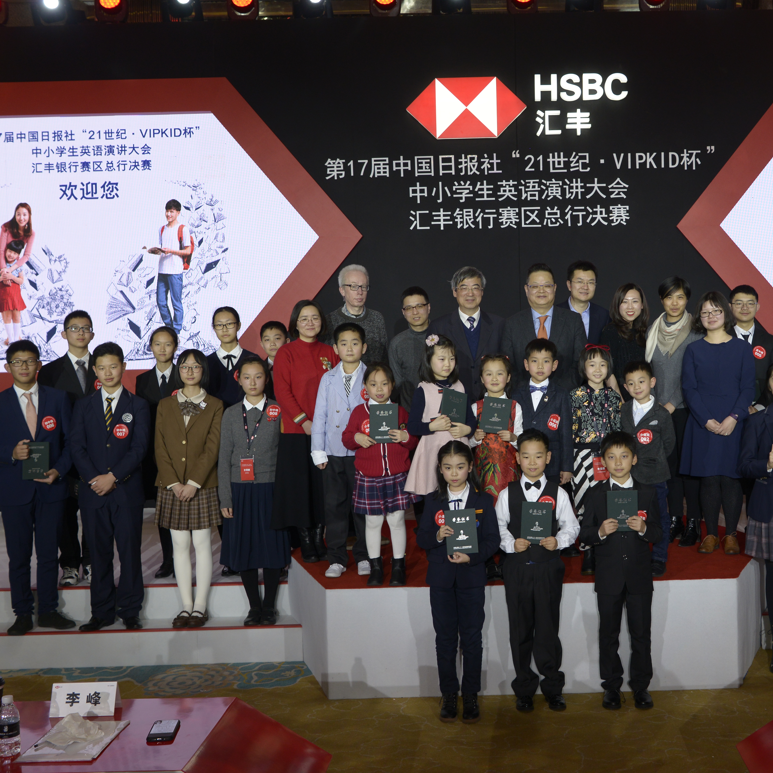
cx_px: 531
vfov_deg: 37.5
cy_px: 339
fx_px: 1137
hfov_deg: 37.1
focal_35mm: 45
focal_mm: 30
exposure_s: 1/125
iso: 500
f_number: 5.6
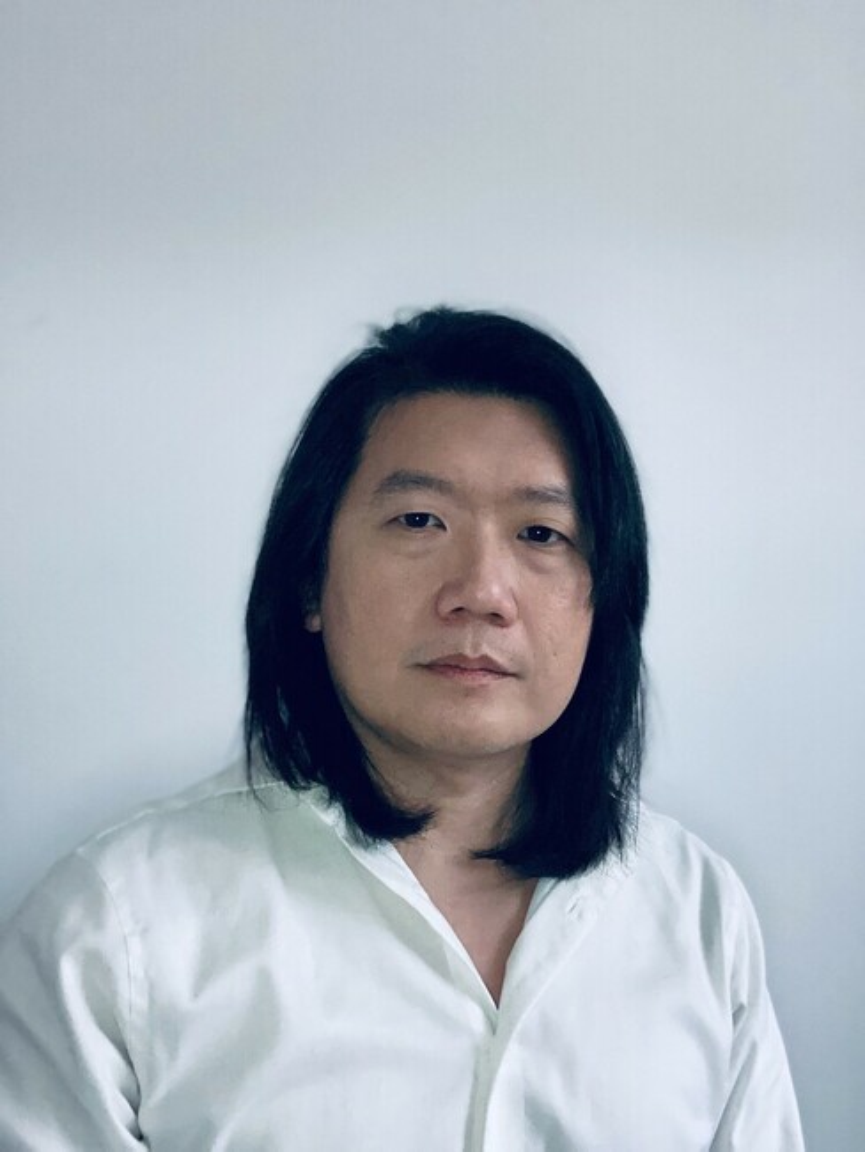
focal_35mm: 32
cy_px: 576
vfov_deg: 56.8
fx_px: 1065
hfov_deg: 44.2
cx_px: 432
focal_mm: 2.87
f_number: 2.2
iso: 500
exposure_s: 1/34
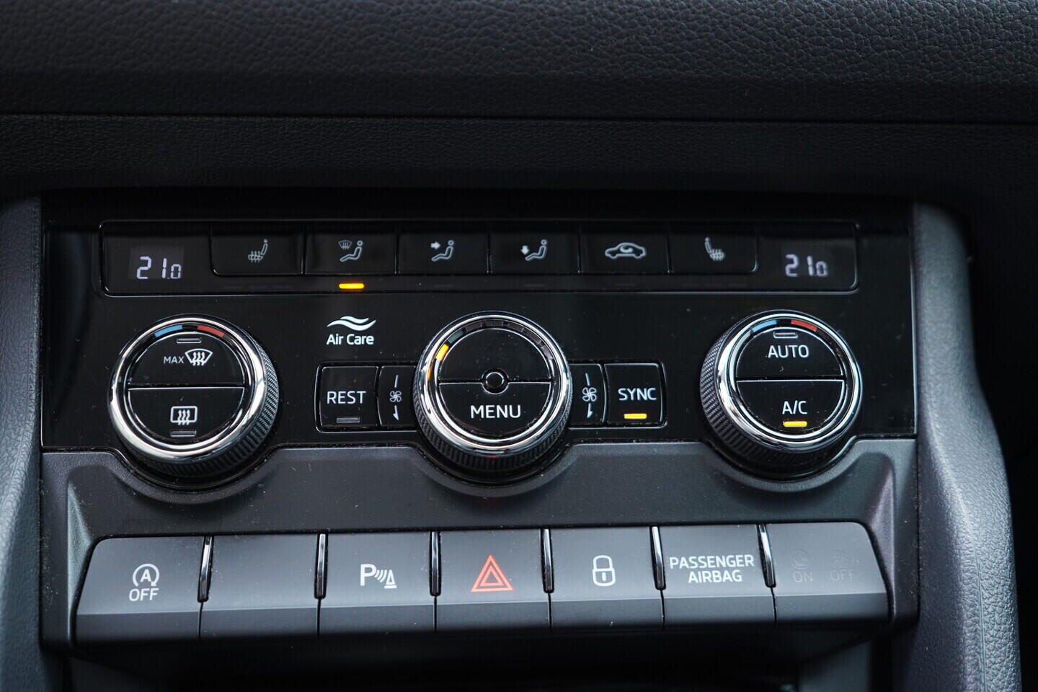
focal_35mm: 36
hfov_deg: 53.1
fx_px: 1038
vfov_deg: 36.9
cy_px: 346
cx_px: 519
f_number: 2.8
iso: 640
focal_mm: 24
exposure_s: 1/40
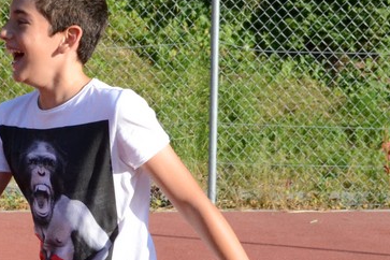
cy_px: 153
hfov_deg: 10.1
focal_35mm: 203
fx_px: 2199
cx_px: 71
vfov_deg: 6.8
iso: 1600
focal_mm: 48
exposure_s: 1/640
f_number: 14
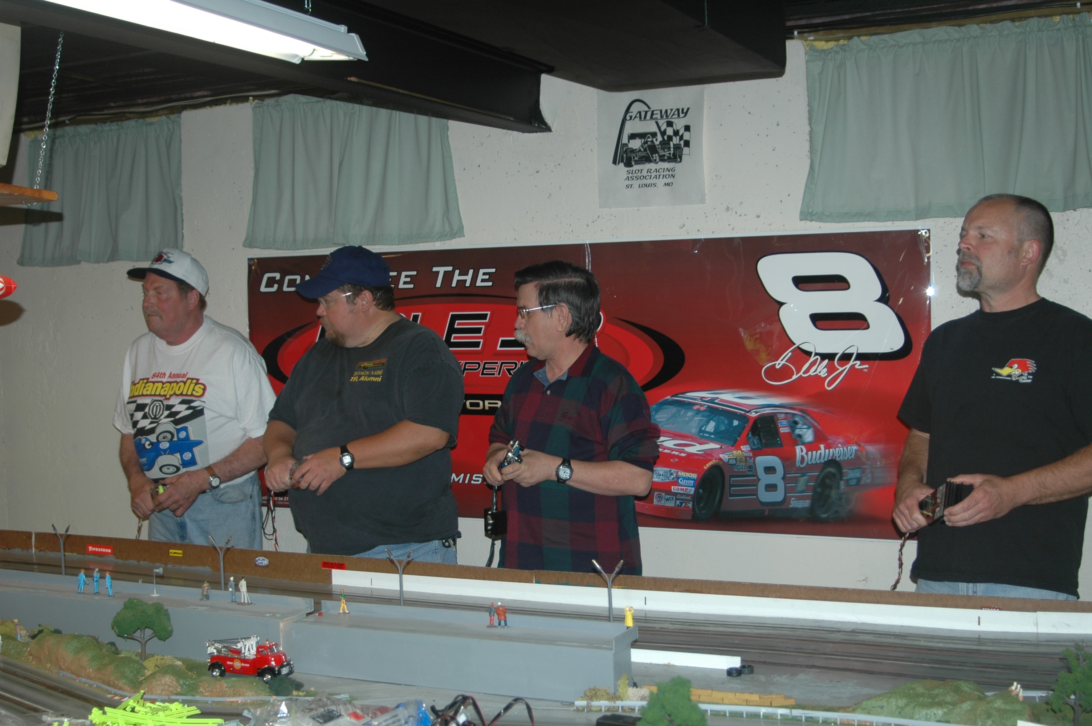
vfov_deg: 29.8
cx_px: 546
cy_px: 363
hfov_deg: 43.6
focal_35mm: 45
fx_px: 1364
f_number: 4
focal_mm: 30
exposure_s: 1/60
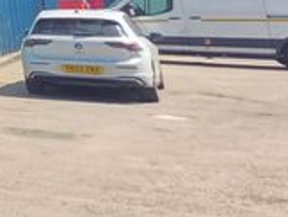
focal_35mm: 89
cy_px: -184
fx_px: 742
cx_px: -590
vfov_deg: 14.5
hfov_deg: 11.3
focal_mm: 2.2
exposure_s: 1/2000
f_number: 1.9
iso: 100
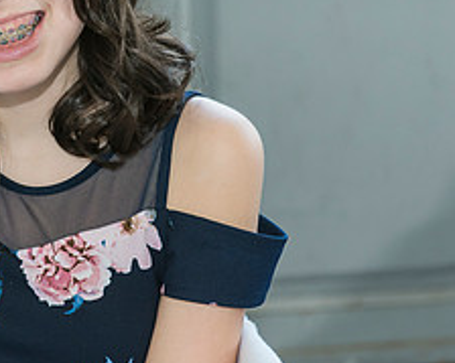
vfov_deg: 8.7
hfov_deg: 10.8
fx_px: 2382
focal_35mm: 177
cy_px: 88
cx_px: -62
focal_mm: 70
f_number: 4.5
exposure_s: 1/160
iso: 400
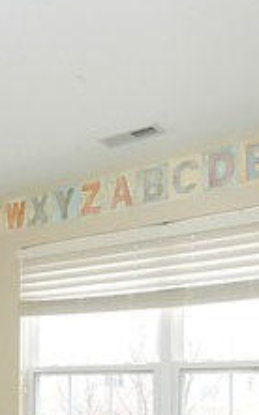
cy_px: 391
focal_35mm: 53
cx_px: -4
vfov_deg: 35.4
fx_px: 599
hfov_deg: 23.3
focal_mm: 12
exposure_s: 1/80
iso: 800
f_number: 8
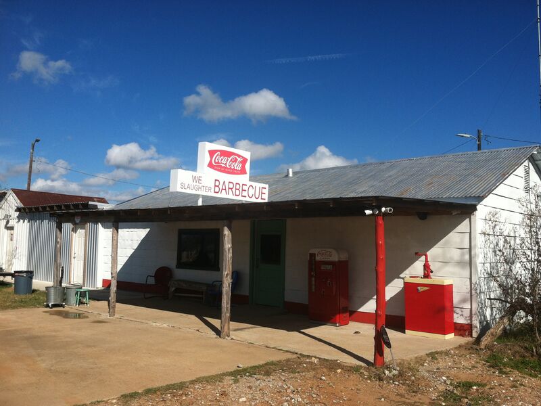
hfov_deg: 52.6
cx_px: 270
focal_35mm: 35
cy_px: 203
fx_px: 547
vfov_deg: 40.7
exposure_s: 1/2000
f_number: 2.8
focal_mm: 3.85
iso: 80
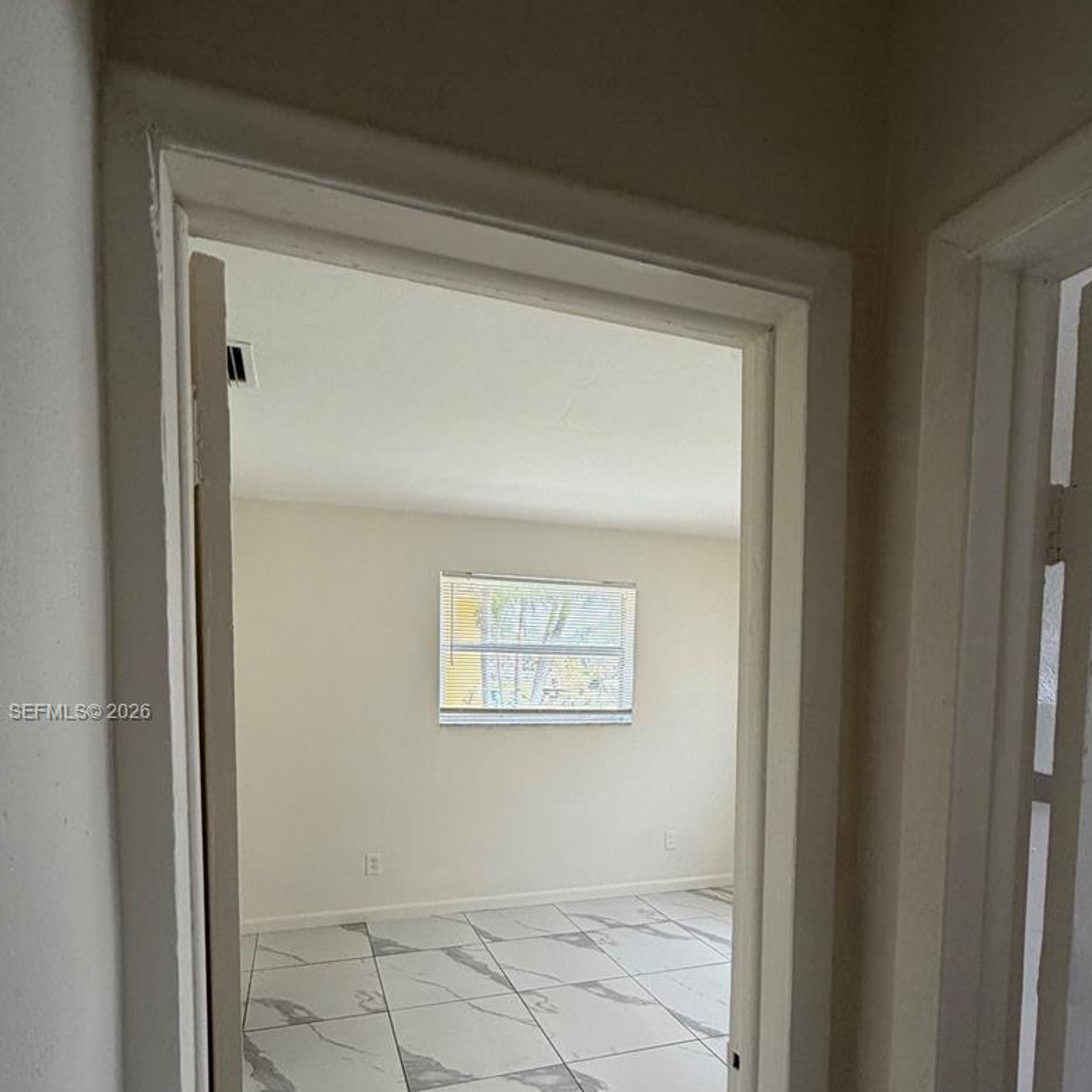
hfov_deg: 77.6
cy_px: 714
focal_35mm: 19
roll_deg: -0.4
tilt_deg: -3.4
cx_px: 521
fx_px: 678
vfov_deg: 75.6
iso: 80
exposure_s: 1/121
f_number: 2.2
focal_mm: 2.22
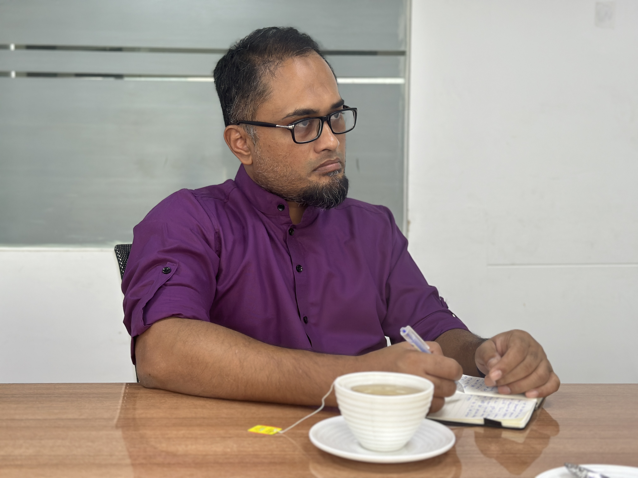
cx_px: 319
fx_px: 885
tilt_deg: -4.1
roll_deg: +0.0
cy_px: 239
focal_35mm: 48
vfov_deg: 30.3
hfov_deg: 39.7
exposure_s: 1/101
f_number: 1.78
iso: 160
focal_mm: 6.86
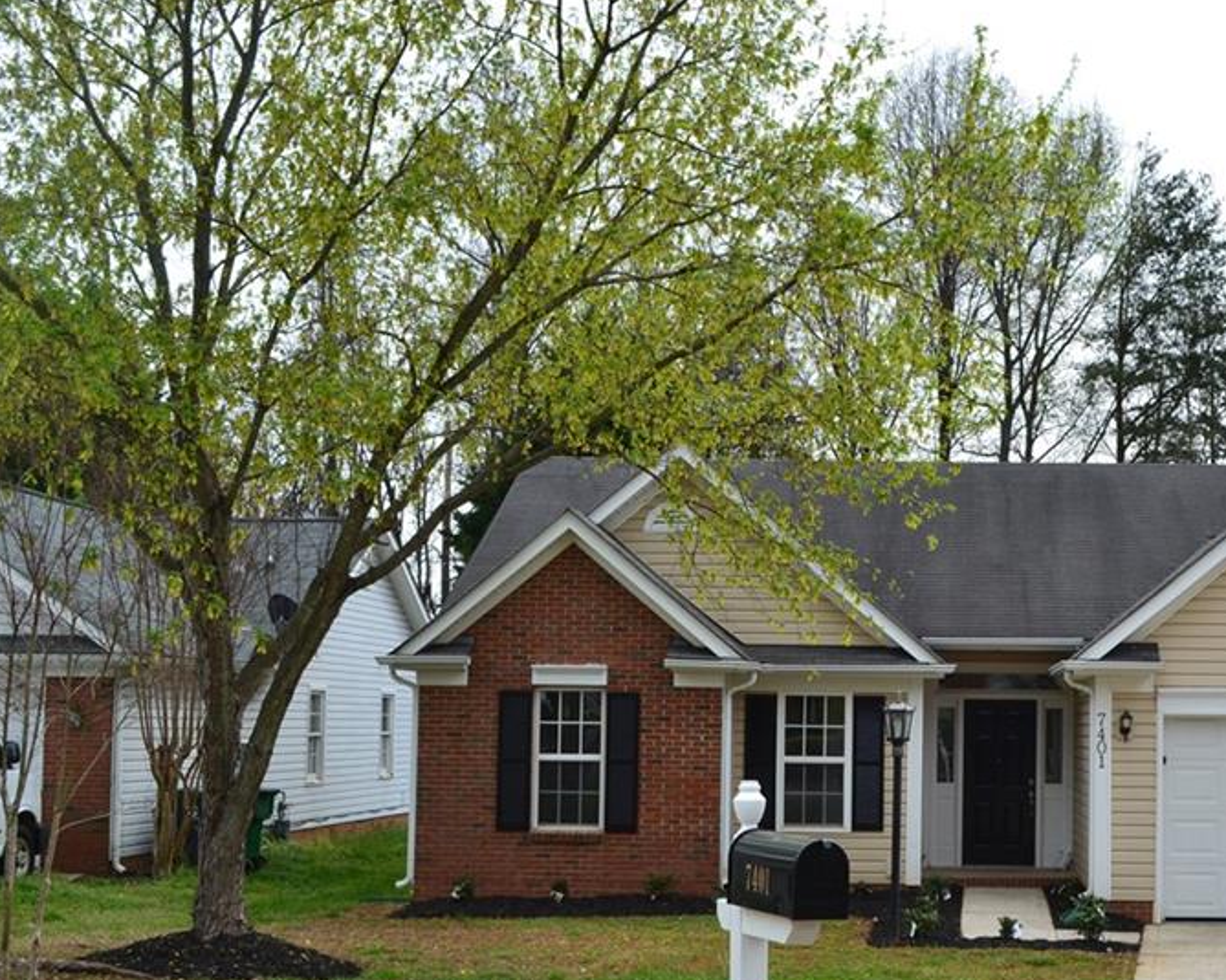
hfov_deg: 32.9
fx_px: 2032
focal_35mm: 56
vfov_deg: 27.1
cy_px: 577
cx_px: 931
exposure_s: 1/320
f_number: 10
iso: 400
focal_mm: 26
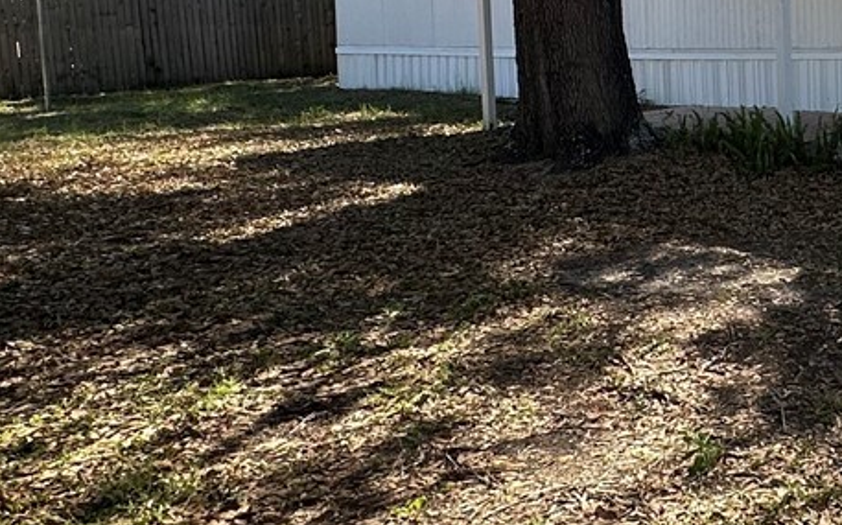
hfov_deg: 32.2
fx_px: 1193
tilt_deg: -5.0
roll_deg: +0.7
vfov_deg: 24.5
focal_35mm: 52
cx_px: 1013
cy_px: 127
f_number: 2.2
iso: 40
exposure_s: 1/340
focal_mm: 2.22
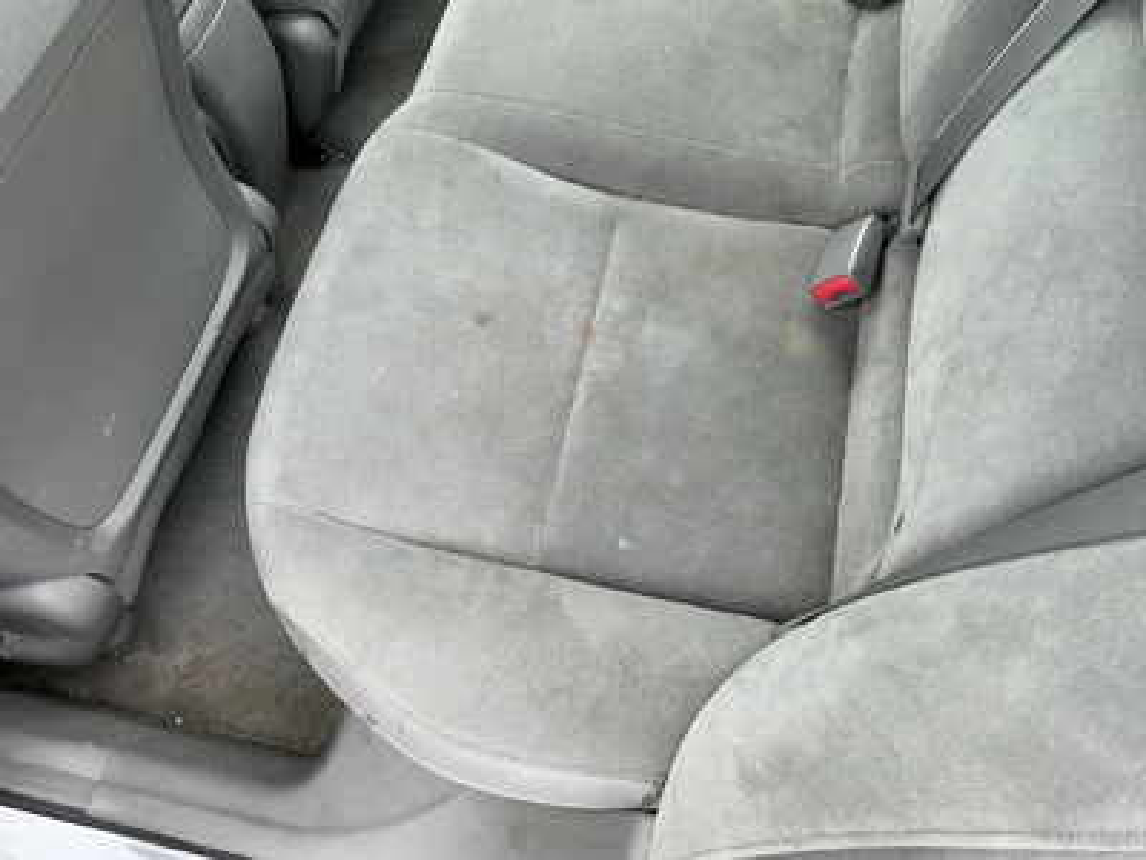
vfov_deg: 49.7
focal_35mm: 28
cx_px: 573
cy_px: 430
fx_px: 927
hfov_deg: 63.4
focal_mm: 3
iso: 32
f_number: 1.8
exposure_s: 1/122
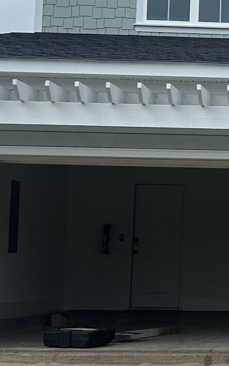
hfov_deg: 10.3
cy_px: 145
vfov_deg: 17.8
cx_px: 453
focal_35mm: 117
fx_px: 1168
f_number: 1.5
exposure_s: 1/5882
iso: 50
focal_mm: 5.7
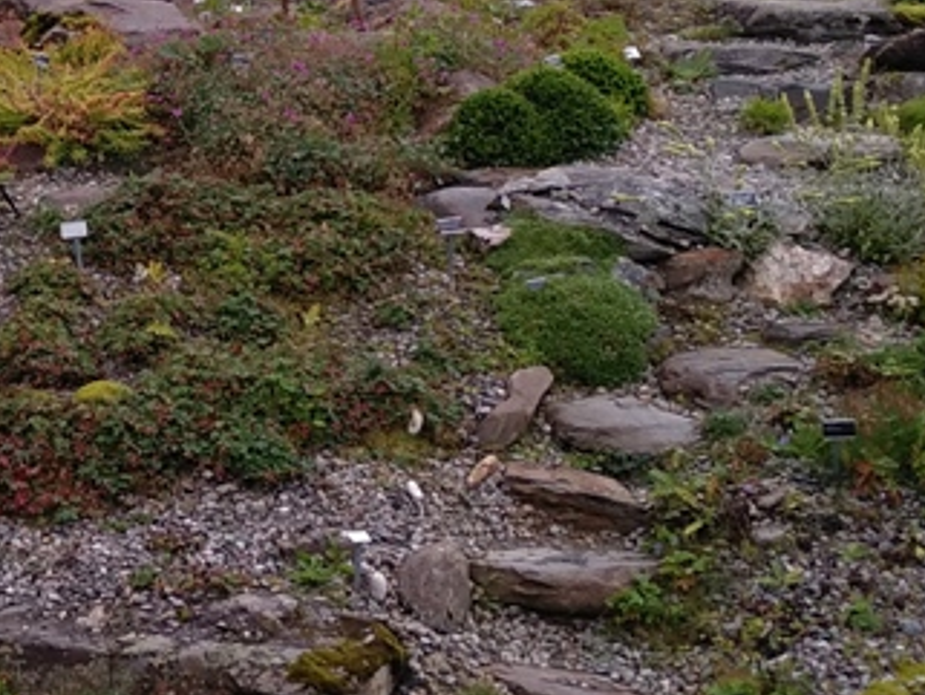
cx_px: 72
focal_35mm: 83
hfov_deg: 22.9
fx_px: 2219
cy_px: 173
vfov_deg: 17.7
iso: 125
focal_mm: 3.82
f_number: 2.2
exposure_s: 1/345
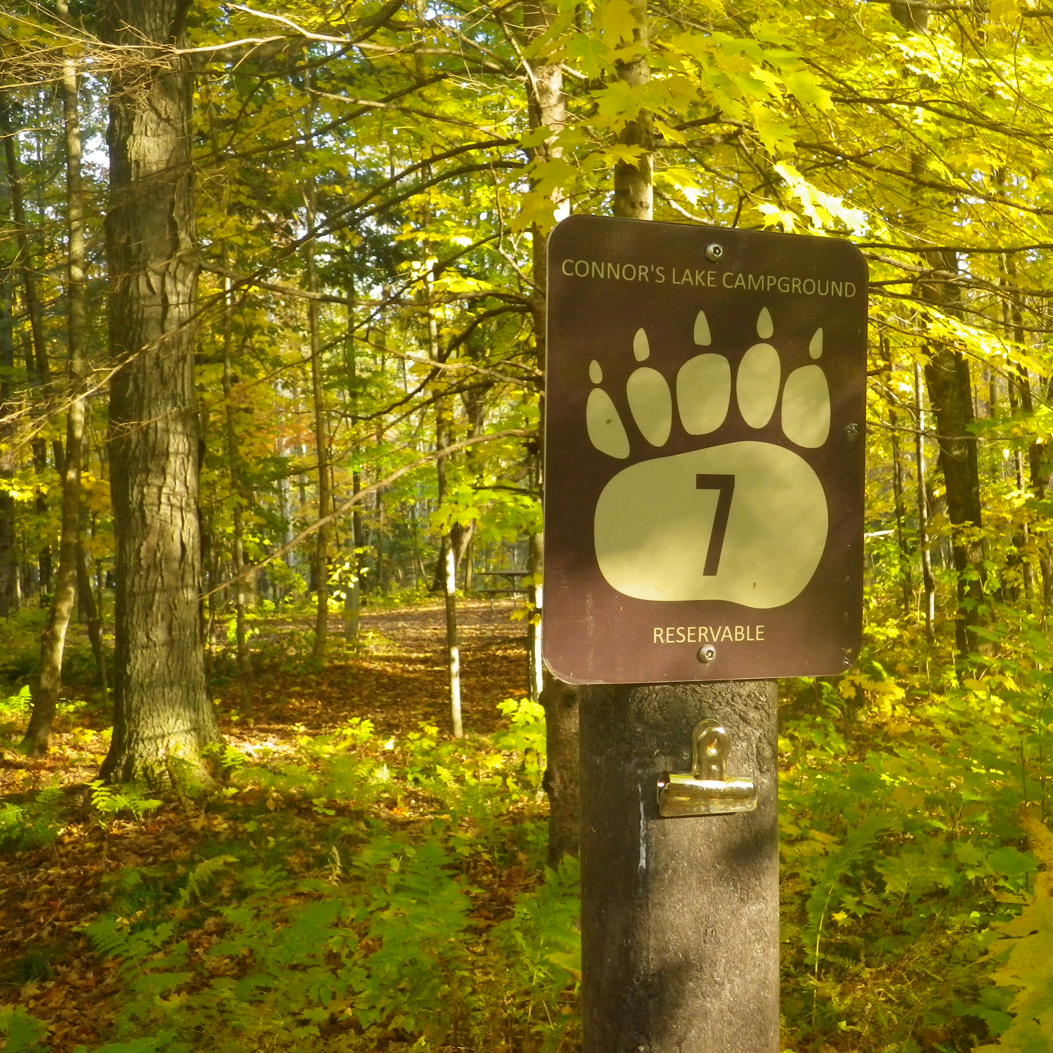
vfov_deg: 40.9
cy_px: 534
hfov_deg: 40.6
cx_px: 662
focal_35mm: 41
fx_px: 1411
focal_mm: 6.1
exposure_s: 1/50
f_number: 3.8
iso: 160
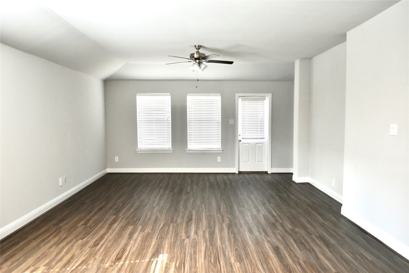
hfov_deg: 67.4
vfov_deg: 47.9
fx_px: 307
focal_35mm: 27
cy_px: 136
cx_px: 204
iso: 1600
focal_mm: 18
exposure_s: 1/60
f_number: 3.5
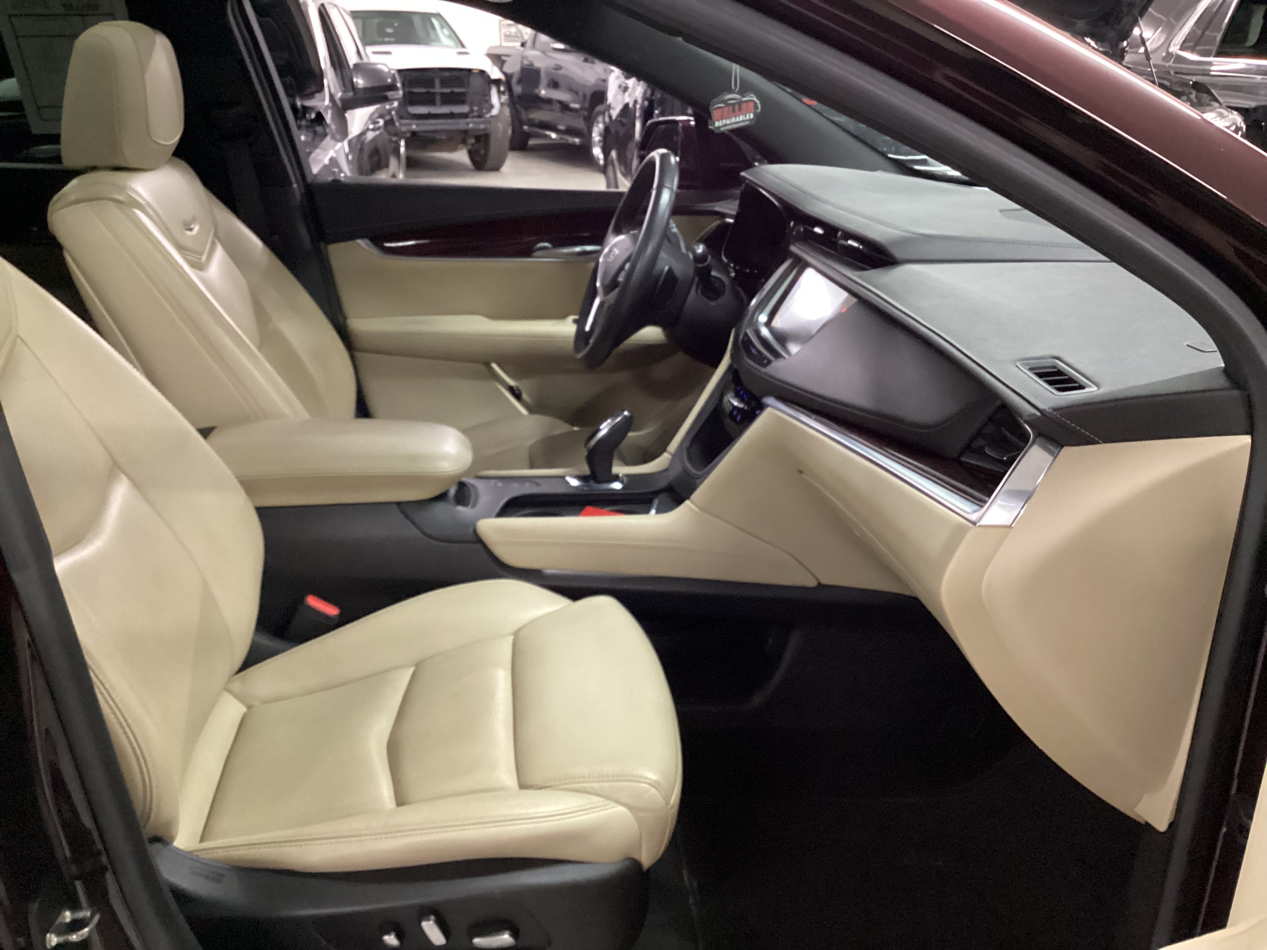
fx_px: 1135
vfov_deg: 45.4
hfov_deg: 58.4
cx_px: 634
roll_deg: -0.4
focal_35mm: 31
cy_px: 475
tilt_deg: -23.1
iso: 500
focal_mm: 3.3
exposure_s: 1/30
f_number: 2.4
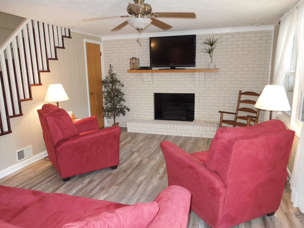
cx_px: 152
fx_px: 220
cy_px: 114
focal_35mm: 25
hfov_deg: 69.4
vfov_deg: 54.9
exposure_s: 1/30
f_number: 3.3
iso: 500
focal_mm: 4.5
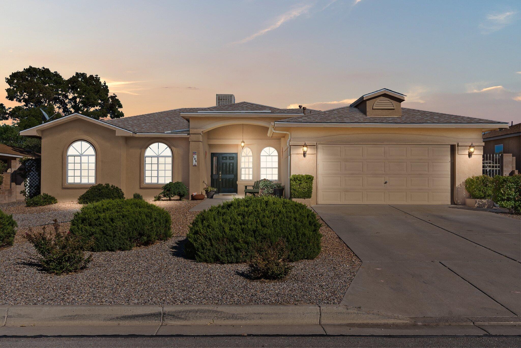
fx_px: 449
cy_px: 174
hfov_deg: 60.3
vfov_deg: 42.3
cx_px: 260
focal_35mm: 31
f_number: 9
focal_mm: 21
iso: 200
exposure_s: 1/160
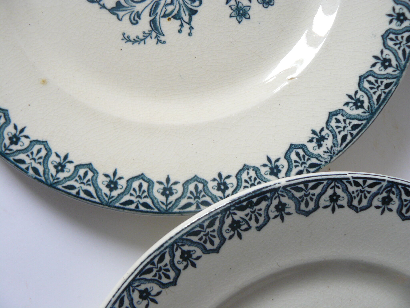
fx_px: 426
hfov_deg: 51.4
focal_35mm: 36
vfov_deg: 39.7
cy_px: 154
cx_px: 205
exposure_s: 1/30
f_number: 2.8
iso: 160
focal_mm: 6
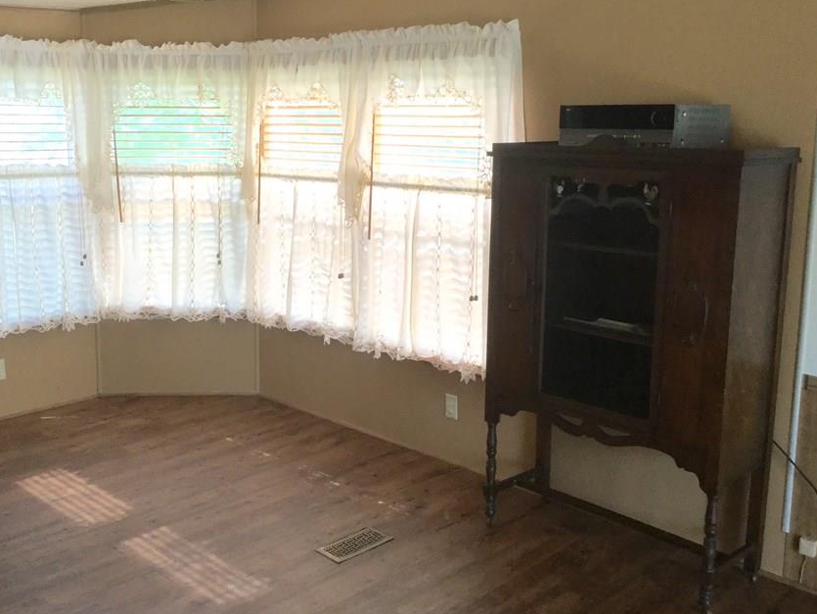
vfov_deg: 37.7
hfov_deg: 48.9
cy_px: 276
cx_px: 361
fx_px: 897
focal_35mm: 38
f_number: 2.4
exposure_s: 1/40
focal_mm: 3.3
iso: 25
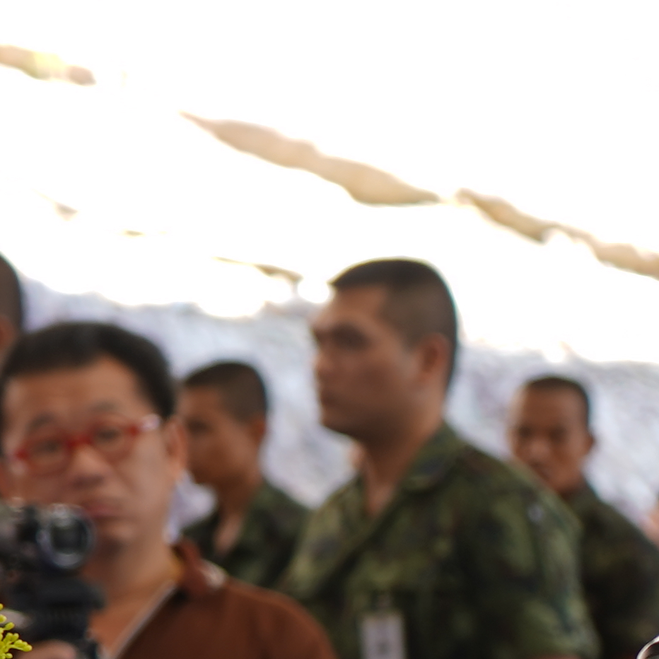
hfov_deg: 8.0
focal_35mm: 208
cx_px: 1404
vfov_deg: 8.2
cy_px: 996
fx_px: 4480
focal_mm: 38
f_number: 4
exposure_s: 1/50
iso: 64
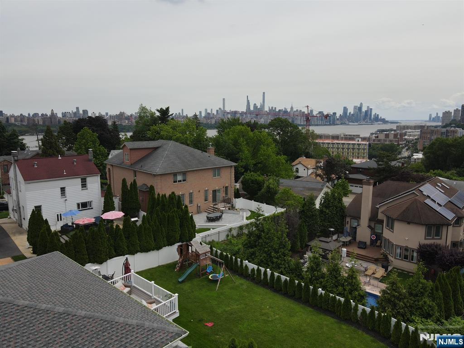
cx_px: 232
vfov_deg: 56.8
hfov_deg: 71.6
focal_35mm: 24
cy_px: 174
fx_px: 322
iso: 100
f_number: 2.8
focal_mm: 4.5
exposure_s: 1/1000
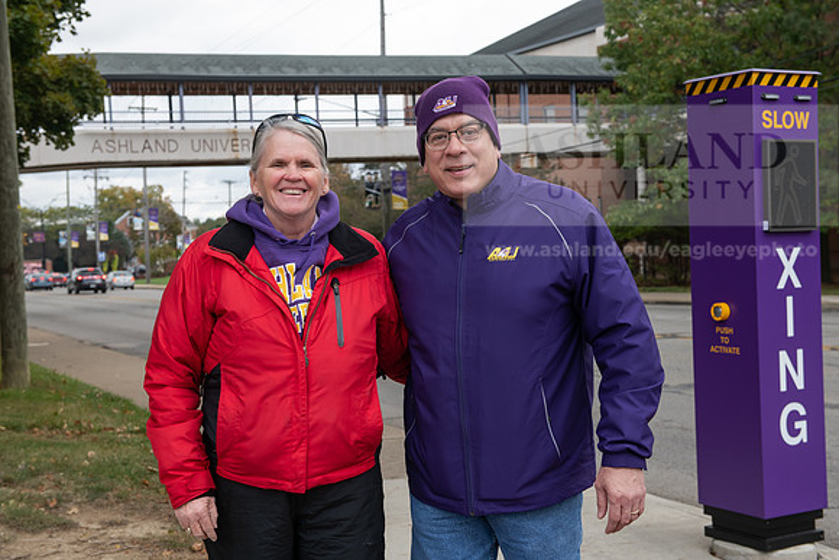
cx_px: 420
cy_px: 280
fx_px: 1212
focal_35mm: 52
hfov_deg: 38.2
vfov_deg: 26.0
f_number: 7.1
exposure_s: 1/320
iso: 500
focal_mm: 52
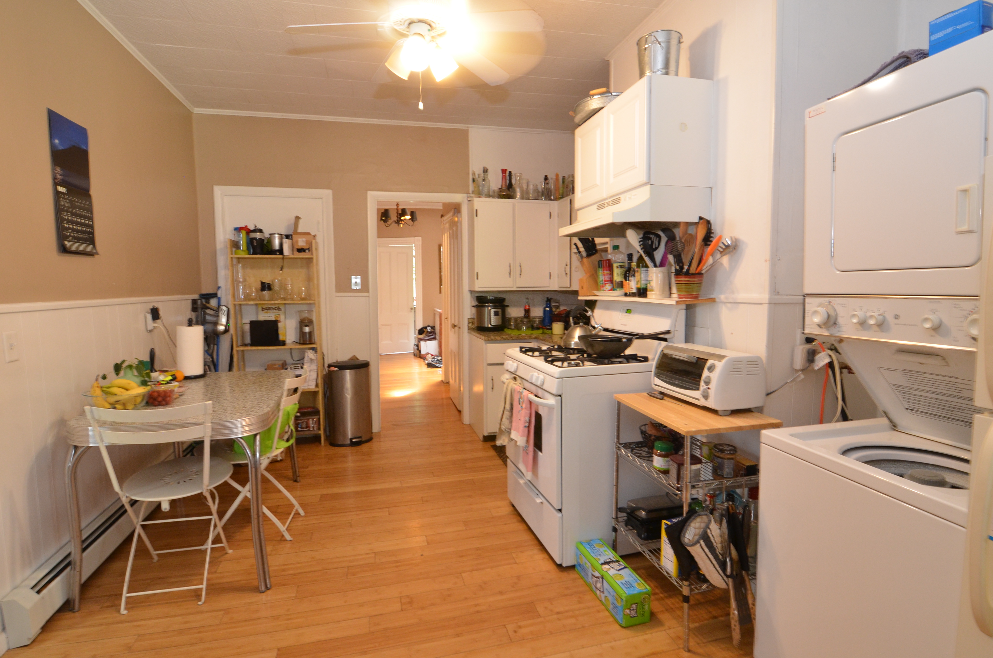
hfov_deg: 90.1
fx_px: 495
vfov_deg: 67.1
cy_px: 329
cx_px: 496
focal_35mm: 18
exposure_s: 1/6
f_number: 9
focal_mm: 12
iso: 800
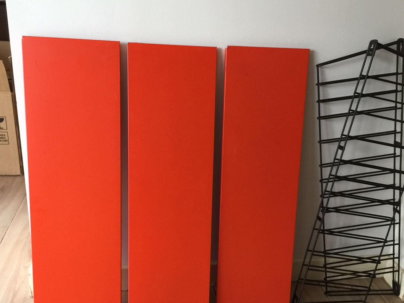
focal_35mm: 36
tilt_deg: -24.0
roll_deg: -4.5
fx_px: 420
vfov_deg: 39.5
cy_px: 175
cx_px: 210
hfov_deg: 51.3
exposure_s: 1/17
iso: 100
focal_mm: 4.15
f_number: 2.2
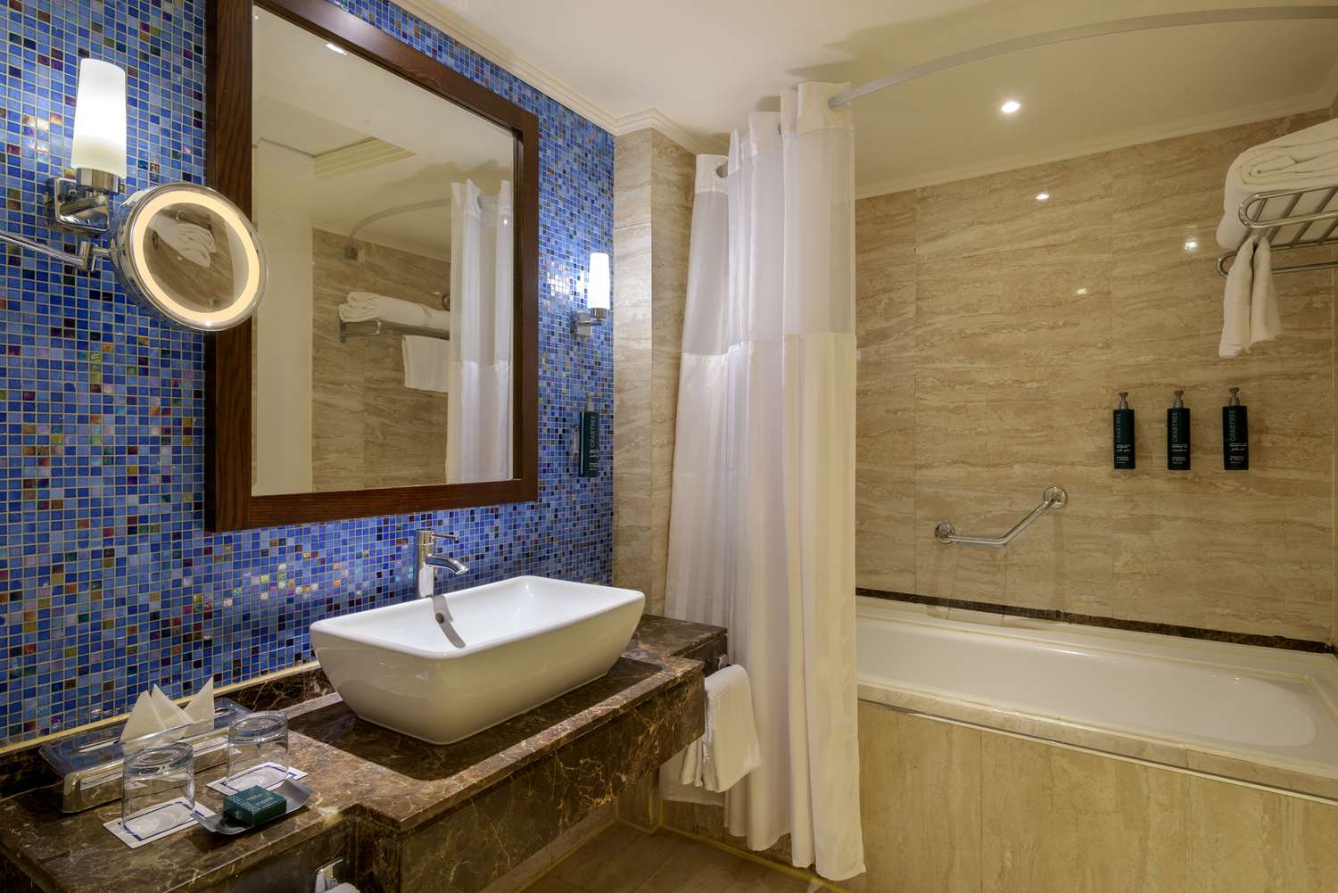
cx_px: 669
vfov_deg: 64.6
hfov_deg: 86.9
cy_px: 446
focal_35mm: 19
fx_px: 706
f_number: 11
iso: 64
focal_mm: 19
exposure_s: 4
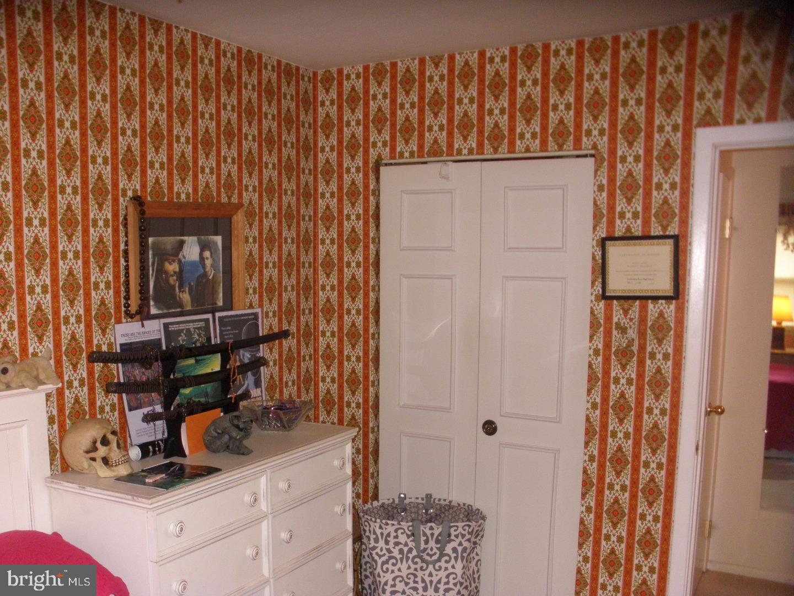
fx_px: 826
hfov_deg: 51.4
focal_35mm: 36
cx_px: 397
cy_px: 298
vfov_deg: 39.7
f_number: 3.5
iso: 250
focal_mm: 6.3
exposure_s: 1/30
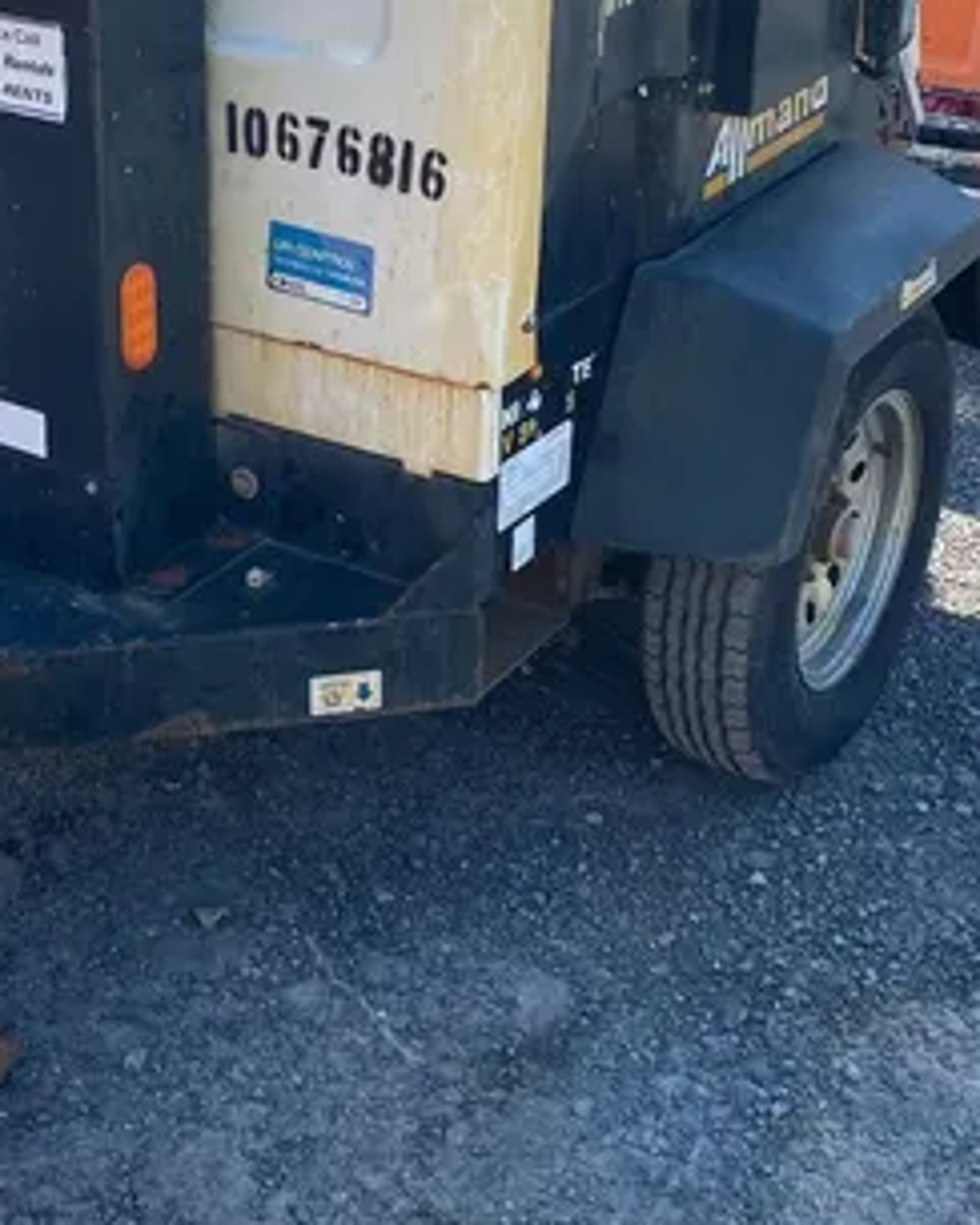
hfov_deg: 24.3
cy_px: 307
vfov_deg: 30.4
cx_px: 100
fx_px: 2212
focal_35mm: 61
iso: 32
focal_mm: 4.25
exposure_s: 1/810
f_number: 1.8
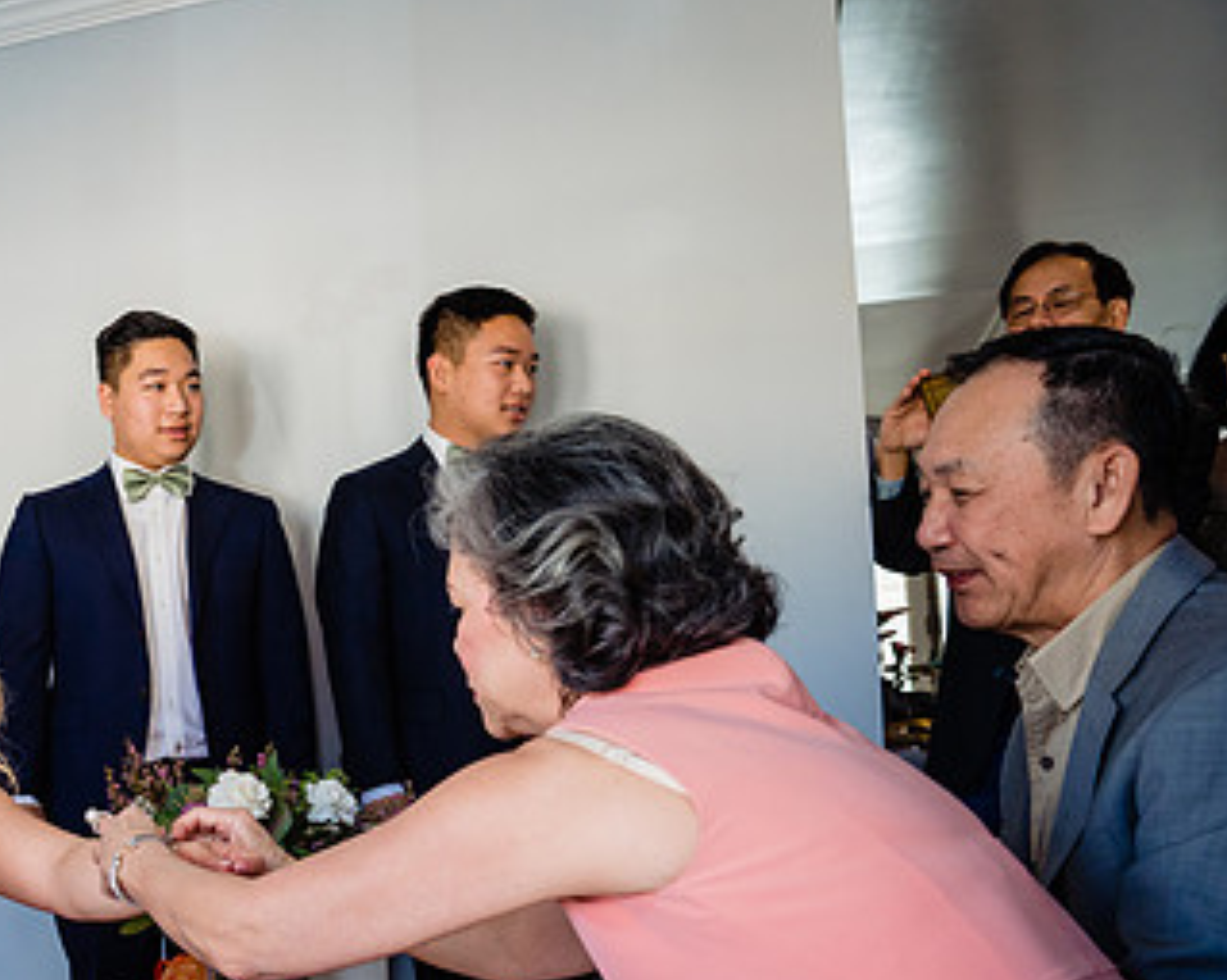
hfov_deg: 41.5
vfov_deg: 35.7
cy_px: 728
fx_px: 1488
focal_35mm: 41
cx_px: 138
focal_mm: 24
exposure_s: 1/320
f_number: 4
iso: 1000
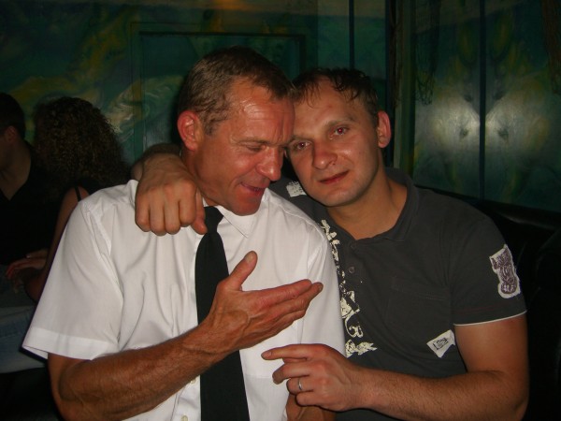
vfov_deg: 37.7
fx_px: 616
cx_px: 280
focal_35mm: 38
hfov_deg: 49.0
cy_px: 210
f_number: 2.8
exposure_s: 1/60
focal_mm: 7.9
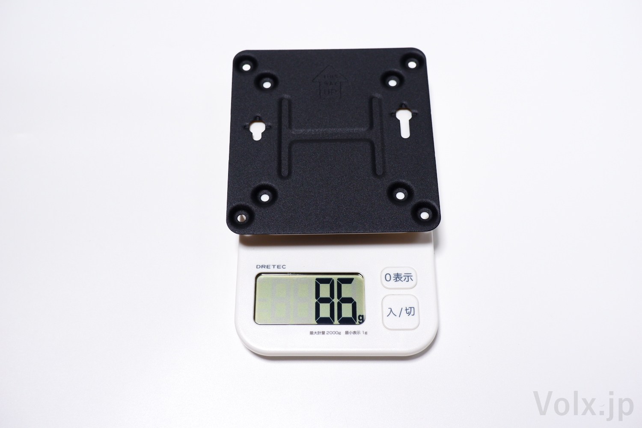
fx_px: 695
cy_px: 214
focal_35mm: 39
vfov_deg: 34.2
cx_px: 321
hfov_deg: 49.6
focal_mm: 26.4
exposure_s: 1/40
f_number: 4.4
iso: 320
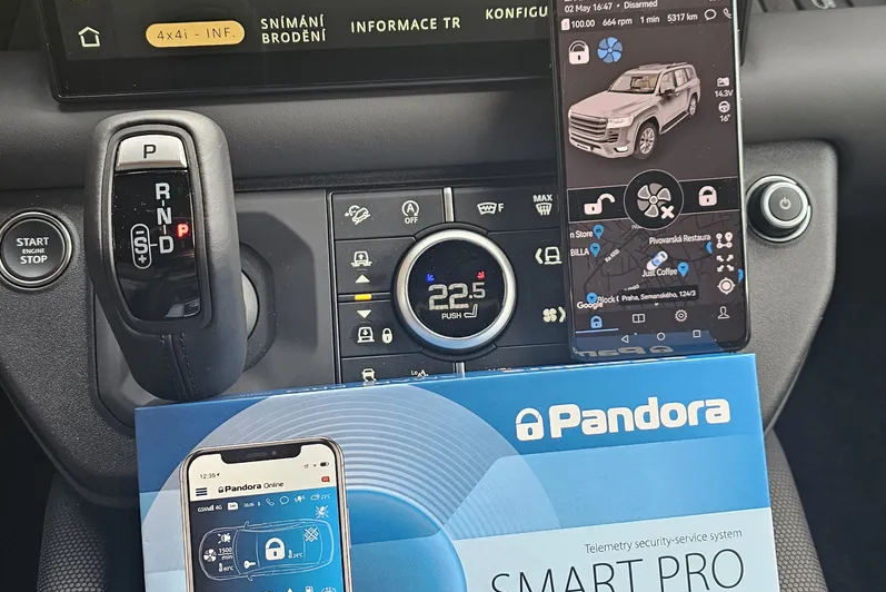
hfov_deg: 73.7
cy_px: 279
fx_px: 591
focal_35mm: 24
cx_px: 444
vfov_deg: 53.1
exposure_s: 1/56
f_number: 1.7
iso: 50
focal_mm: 6.3
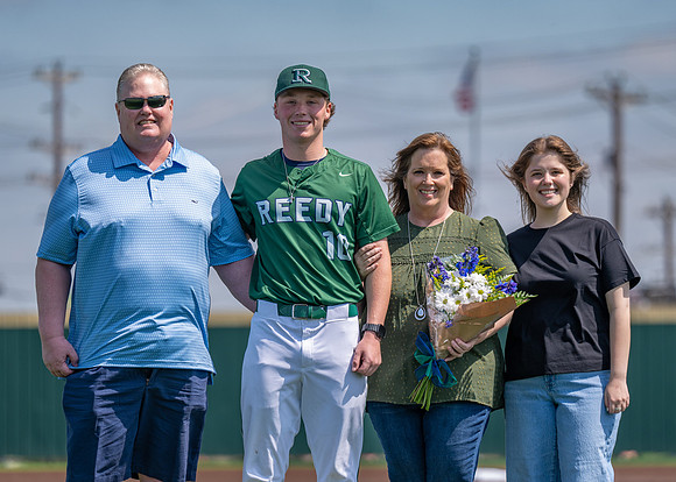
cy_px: 298
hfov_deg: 9.1
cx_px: 354
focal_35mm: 221
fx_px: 4239
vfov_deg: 6.5
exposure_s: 1/2000
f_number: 2.8
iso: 100
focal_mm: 153
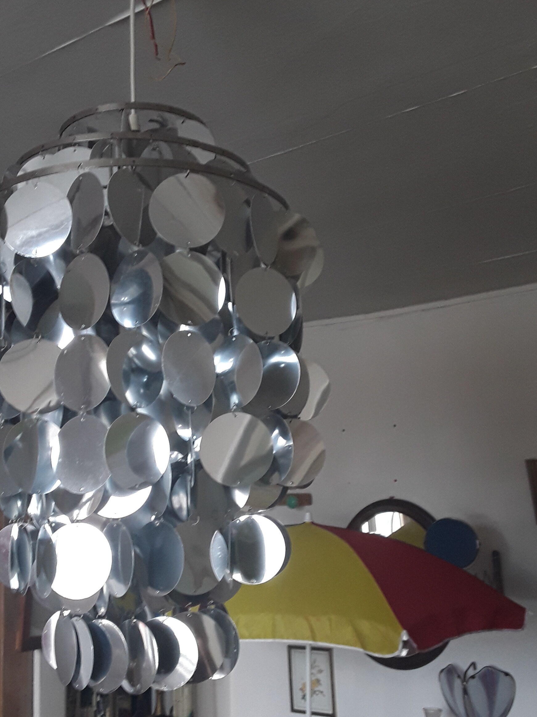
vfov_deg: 48.6
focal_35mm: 38
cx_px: 215
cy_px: 443
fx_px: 786
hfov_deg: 37.6
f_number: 1.9
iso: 80
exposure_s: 1/33
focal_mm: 2.91
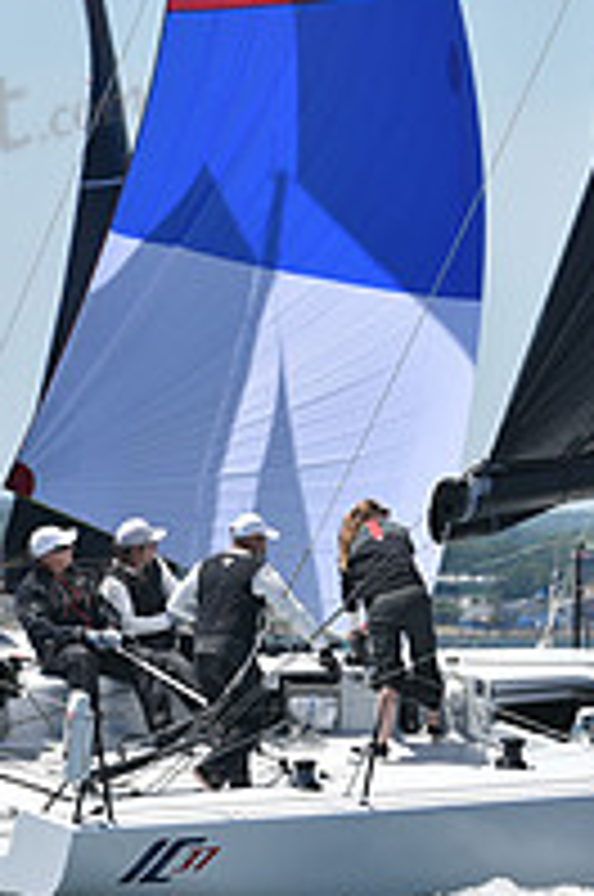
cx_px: 382
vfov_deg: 3.5
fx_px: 14503
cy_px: 335
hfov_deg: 2.3
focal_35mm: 584
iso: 250
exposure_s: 1/1000
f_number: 7.1
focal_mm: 200
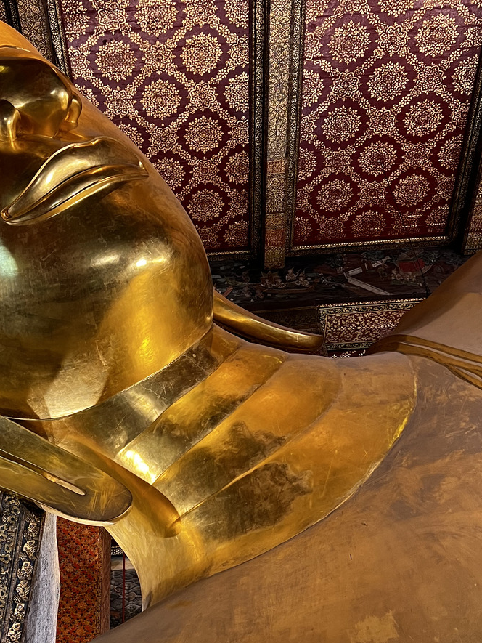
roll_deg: +0.5
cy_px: 426
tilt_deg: +44.5
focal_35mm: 47
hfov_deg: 30.5
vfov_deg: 40.0
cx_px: 143
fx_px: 872
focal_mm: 5.7
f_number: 1.5
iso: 100
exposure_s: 1/50
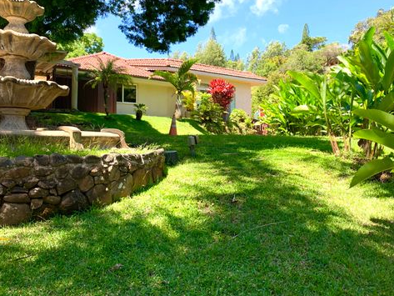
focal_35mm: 33
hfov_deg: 55.2
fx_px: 376
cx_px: 222
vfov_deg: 42.7
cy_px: 118
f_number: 1.8
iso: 25
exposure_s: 1/573
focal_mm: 4.25
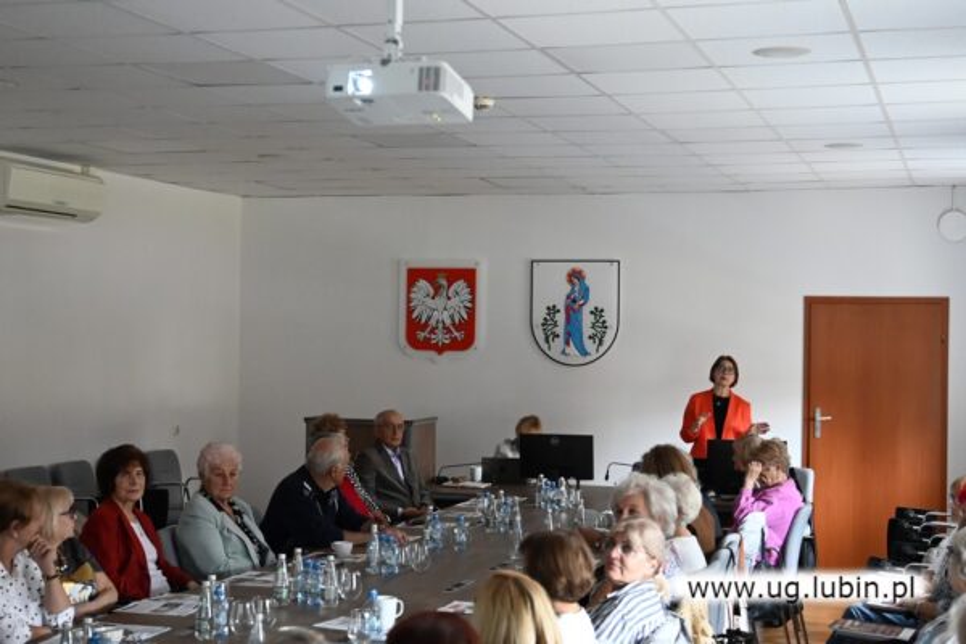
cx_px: 483
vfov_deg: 25.1
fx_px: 1449
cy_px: 322
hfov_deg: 36.9
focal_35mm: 54
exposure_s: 1/125
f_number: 2.8
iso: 3200
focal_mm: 36
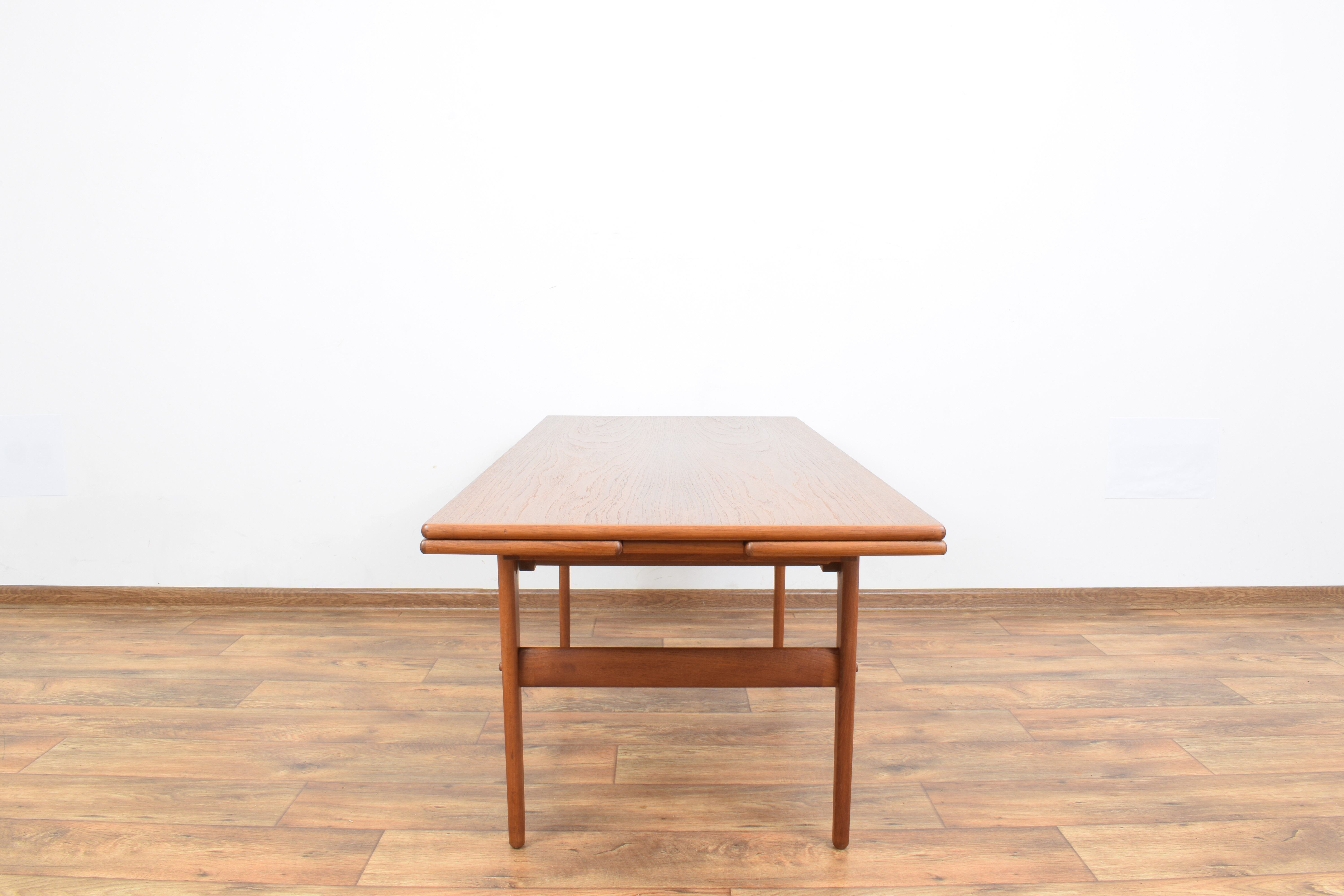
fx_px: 1008
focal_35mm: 27
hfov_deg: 67.4
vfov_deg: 47.9
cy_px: 448
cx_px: 672
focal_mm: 18
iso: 100
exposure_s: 5
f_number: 22
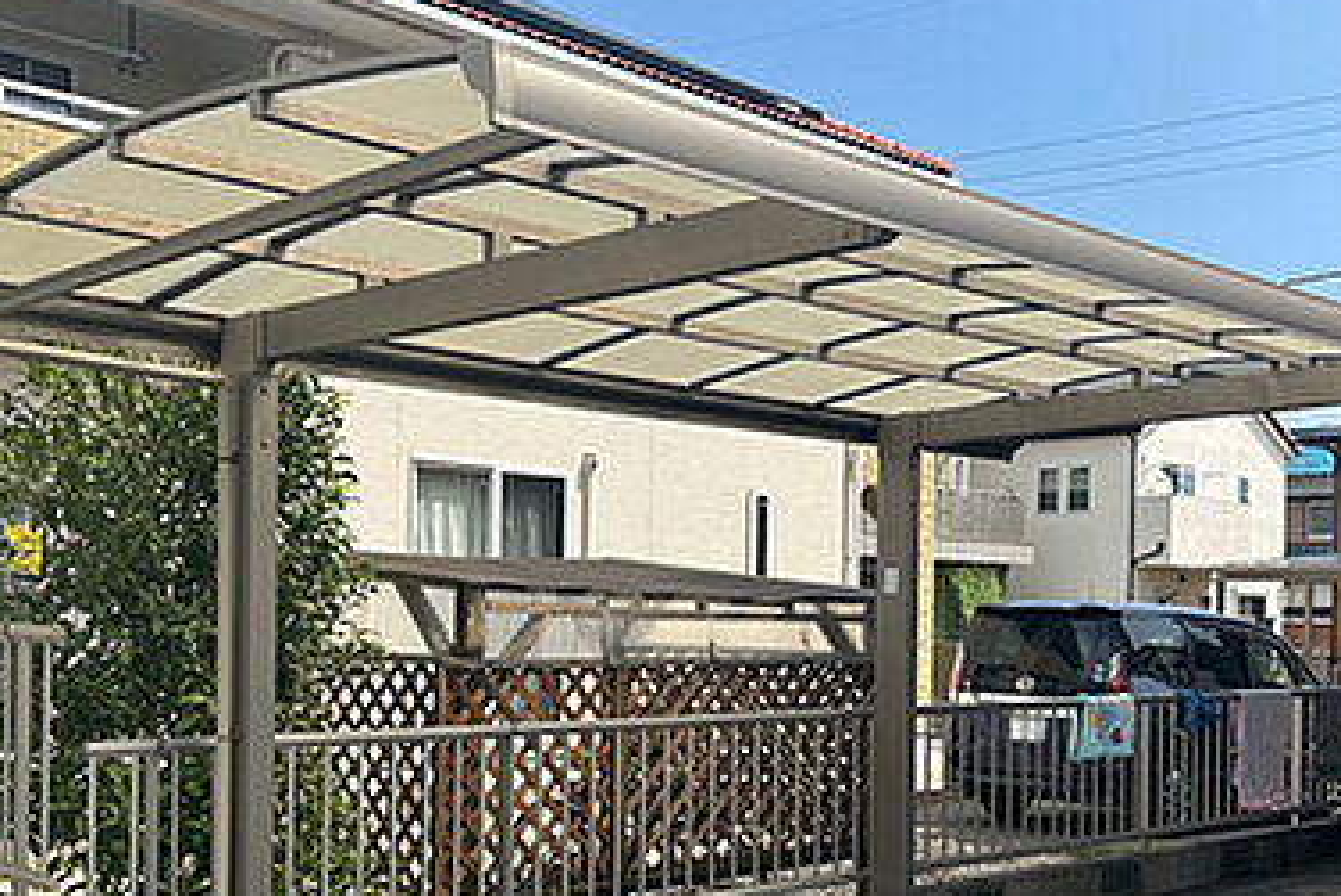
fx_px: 1714
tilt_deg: -0.3
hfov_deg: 42.7
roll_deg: -0.4
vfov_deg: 29.0
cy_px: 632
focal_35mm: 46
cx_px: 678
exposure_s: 1/4444
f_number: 1.5
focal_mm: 5.7
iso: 50
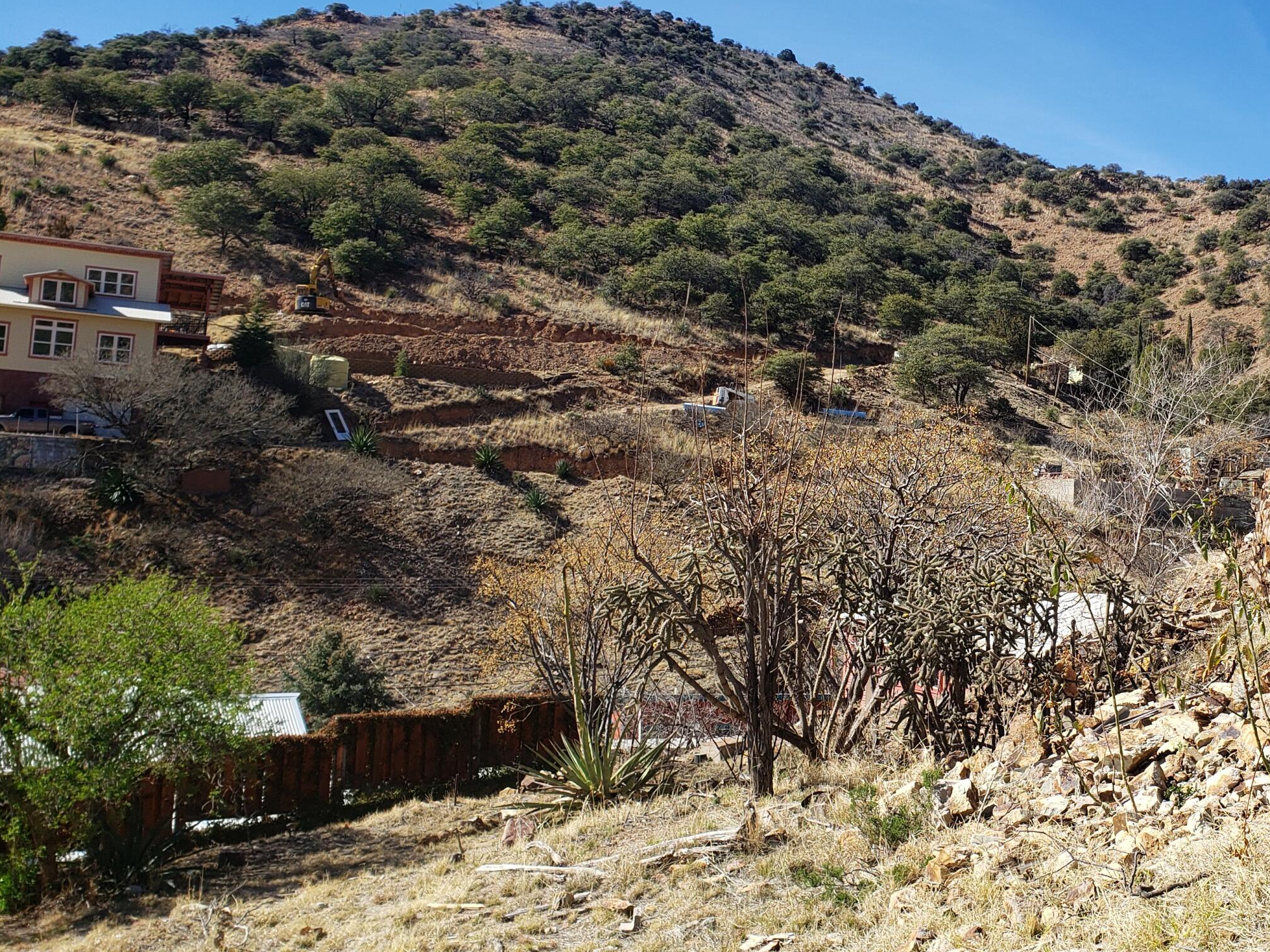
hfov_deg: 46.2
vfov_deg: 36.7
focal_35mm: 39
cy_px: 407
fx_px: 1431
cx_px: 951
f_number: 2.4
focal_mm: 4.3
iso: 50
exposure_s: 1/997
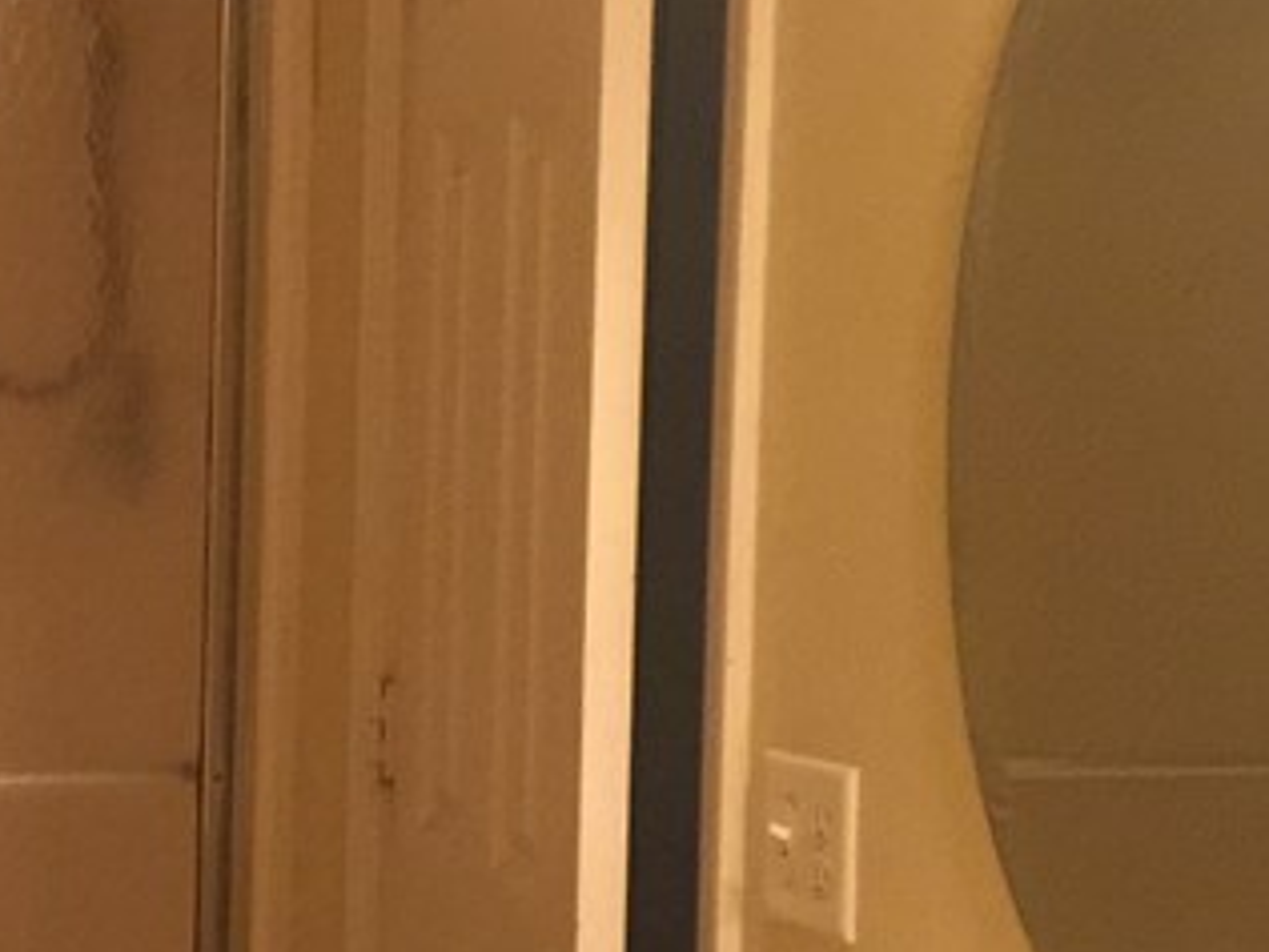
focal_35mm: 94
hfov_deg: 18.5
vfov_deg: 15.7
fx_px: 3446
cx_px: -622
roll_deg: -1.6
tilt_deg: -6.9
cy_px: 675
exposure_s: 1/15
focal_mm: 4.15
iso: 160
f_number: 2.2
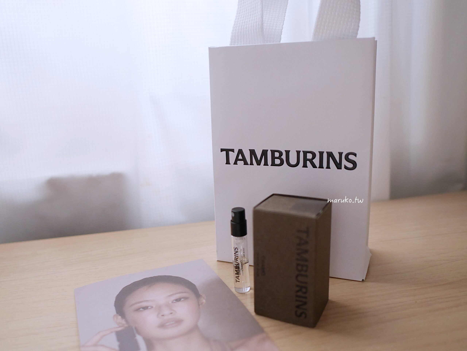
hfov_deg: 59.9
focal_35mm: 30
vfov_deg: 46.8
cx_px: 234
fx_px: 405
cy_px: 176
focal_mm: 15
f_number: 2.2
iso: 1250
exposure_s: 1/60
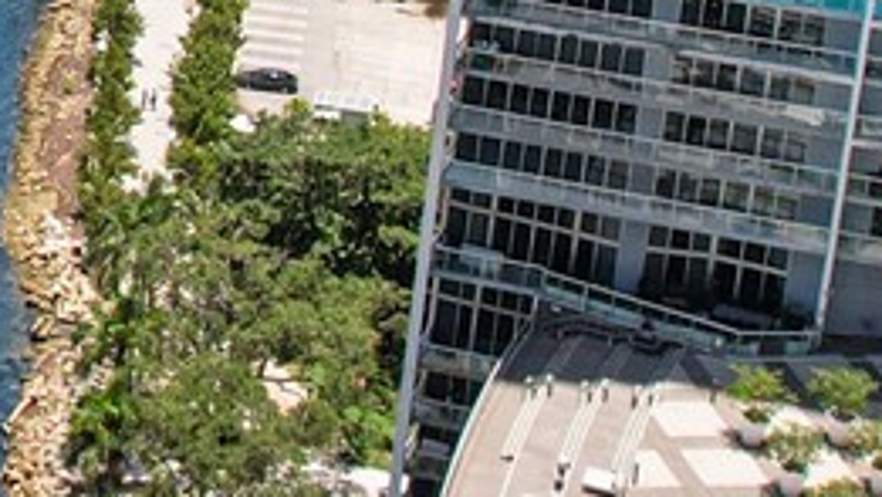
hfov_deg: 12.3
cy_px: -674
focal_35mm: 150
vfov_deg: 7.6
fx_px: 3509
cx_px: -1015
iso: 100
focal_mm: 8.38
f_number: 2.8
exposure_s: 1/500
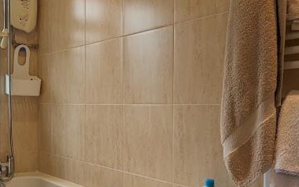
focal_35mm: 46
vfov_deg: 27.9
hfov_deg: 41.9
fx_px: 375
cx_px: 67
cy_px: 111
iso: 80
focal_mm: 2.35
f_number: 2.2
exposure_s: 1/103
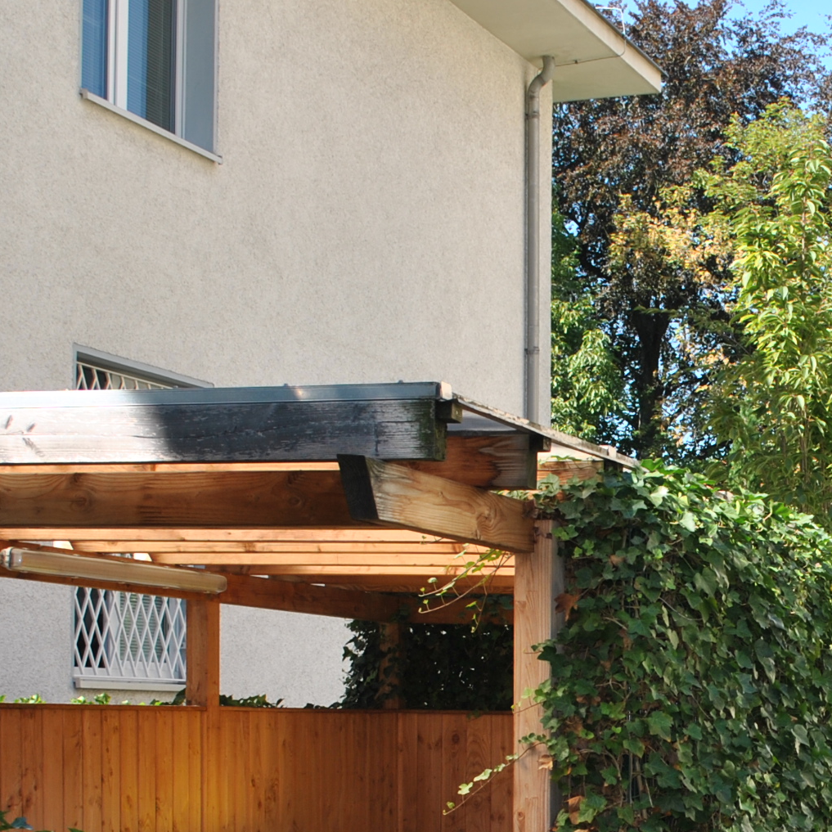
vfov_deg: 21.2
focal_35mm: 80
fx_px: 2175
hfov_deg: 21.1
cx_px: 764
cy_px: 730
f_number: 5.6
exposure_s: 1/200
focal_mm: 22
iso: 100
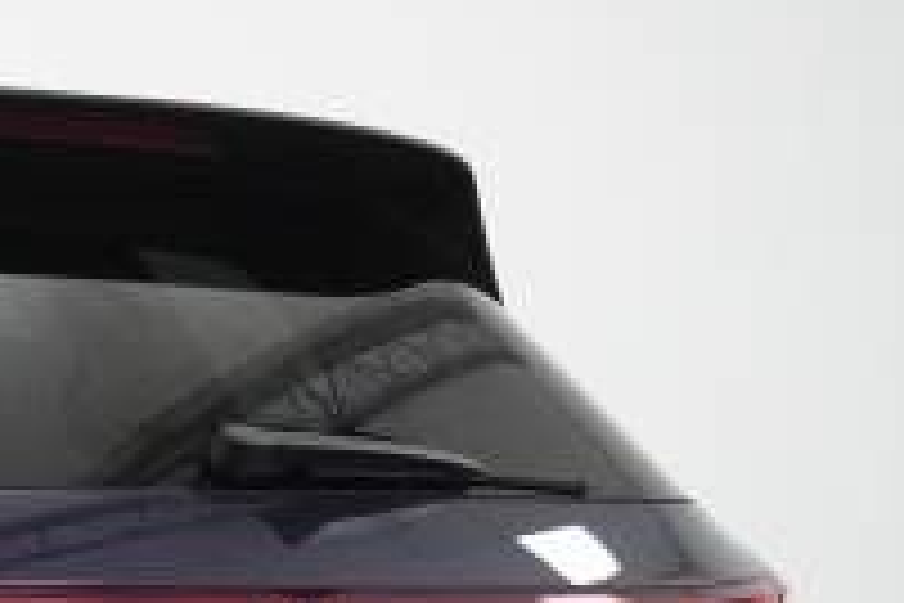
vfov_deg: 8.6
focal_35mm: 158
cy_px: 760
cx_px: -400
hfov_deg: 12.5
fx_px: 3957
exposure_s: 1/160
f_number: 5
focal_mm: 33
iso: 3200
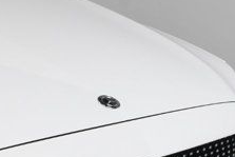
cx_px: -176
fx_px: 1078
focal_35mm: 165
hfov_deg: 11.6
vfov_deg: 8.3
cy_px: 151
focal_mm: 24
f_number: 13
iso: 100
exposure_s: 1/160
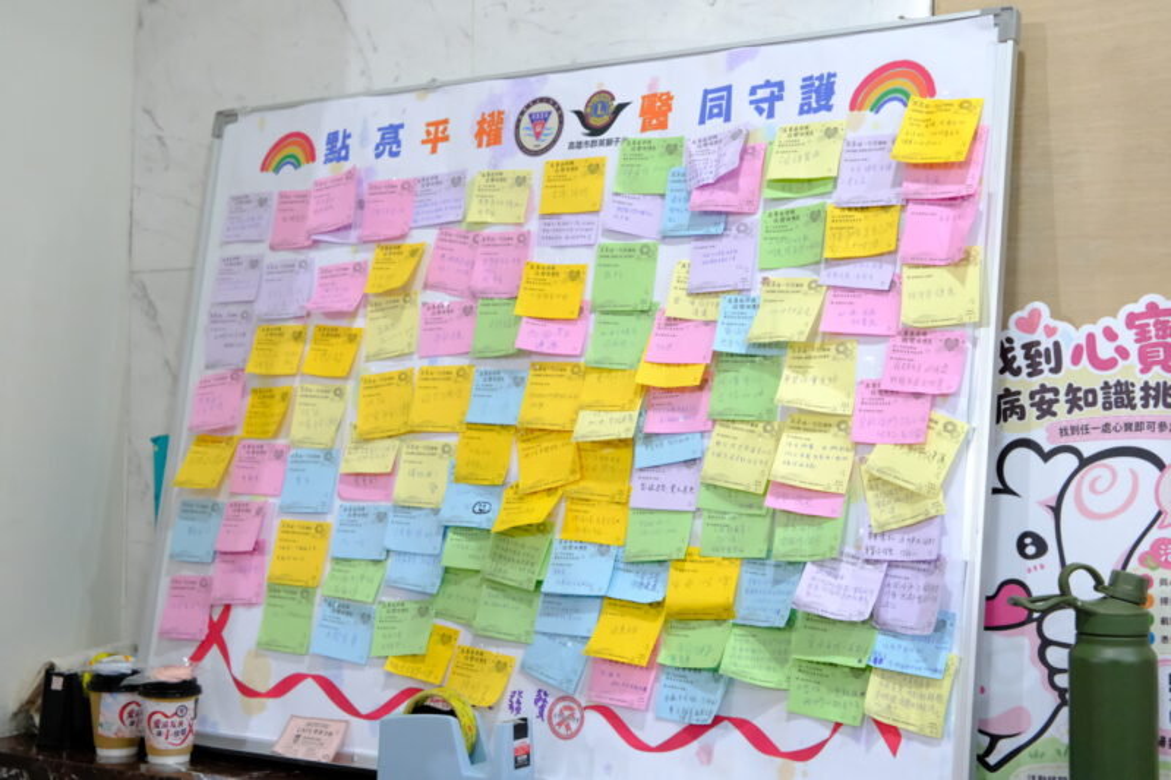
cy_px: 390
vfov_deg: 25.5
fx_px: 1724
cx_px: 586
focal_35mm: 53
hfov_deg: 37.5
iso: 6400
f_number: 4
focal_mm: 35.3
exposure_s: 1/280
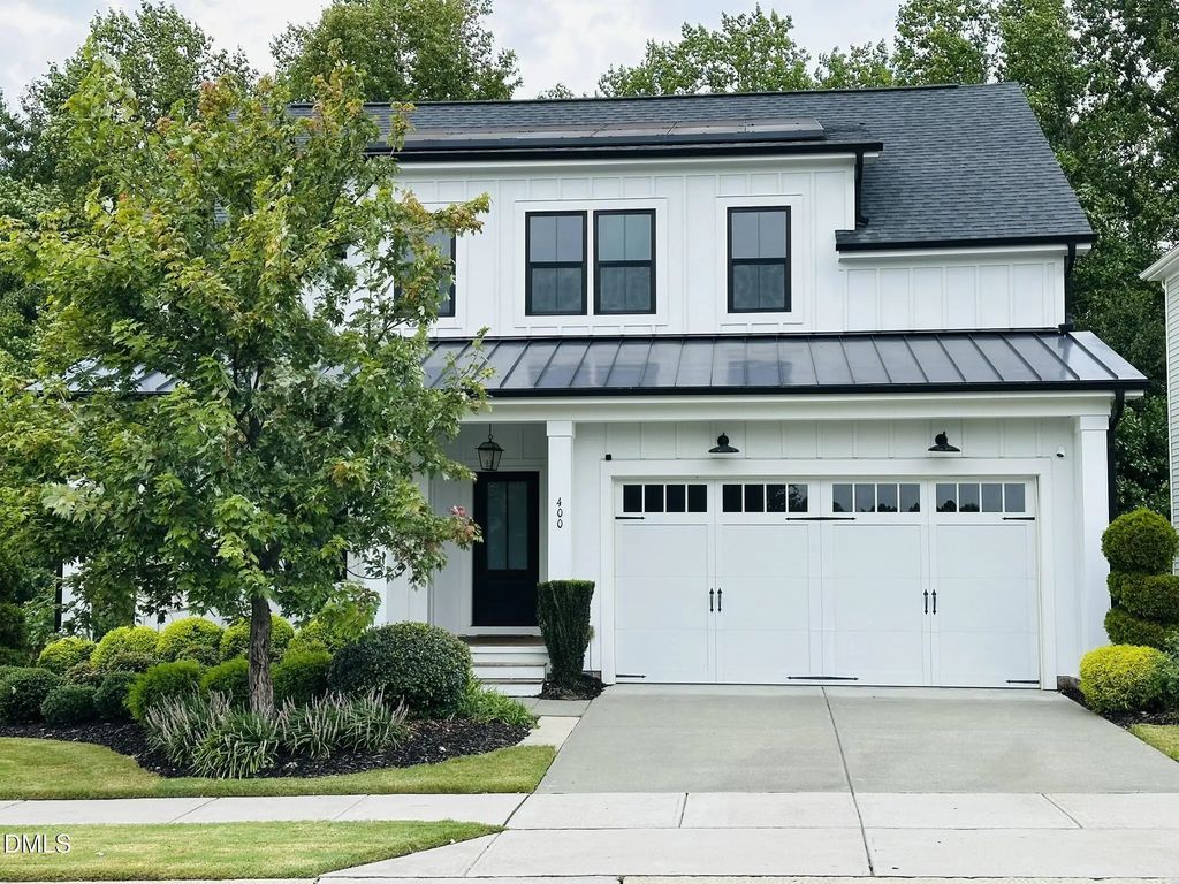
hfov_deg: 39.7
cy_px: 442
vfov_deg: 30.3
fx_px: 1635
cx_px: 590
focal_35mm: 48
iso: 64
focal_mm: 6.86
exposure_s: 1/1376
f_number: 1.78
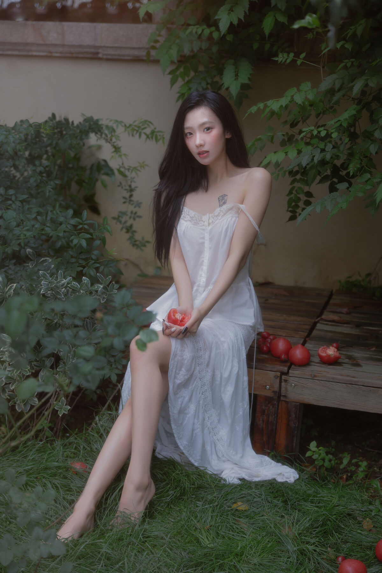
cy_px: 286
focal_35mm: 56
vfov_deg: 35.6
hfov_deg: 24.2
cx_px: 191
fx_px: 891
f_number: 2.8
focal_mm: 57
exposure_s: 1/320
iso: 100
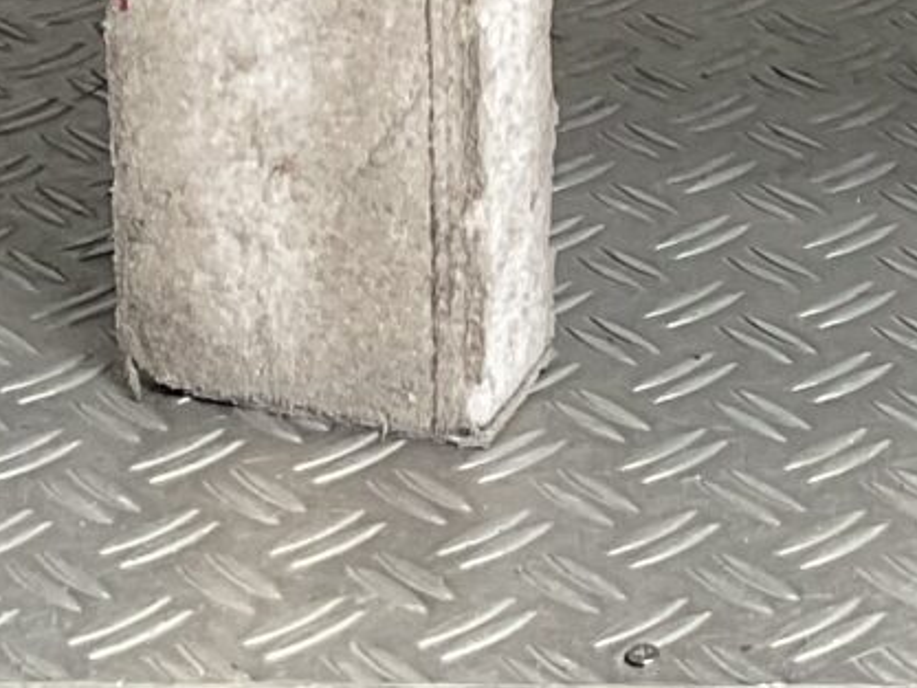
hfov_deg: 11.0
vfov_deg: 7.7
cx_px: 871
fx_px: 4717
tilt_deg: -10.7
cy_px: -1081
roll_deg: +0.4
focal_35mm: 178
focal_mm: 3
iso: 16
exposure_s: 1/362
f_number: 1.8
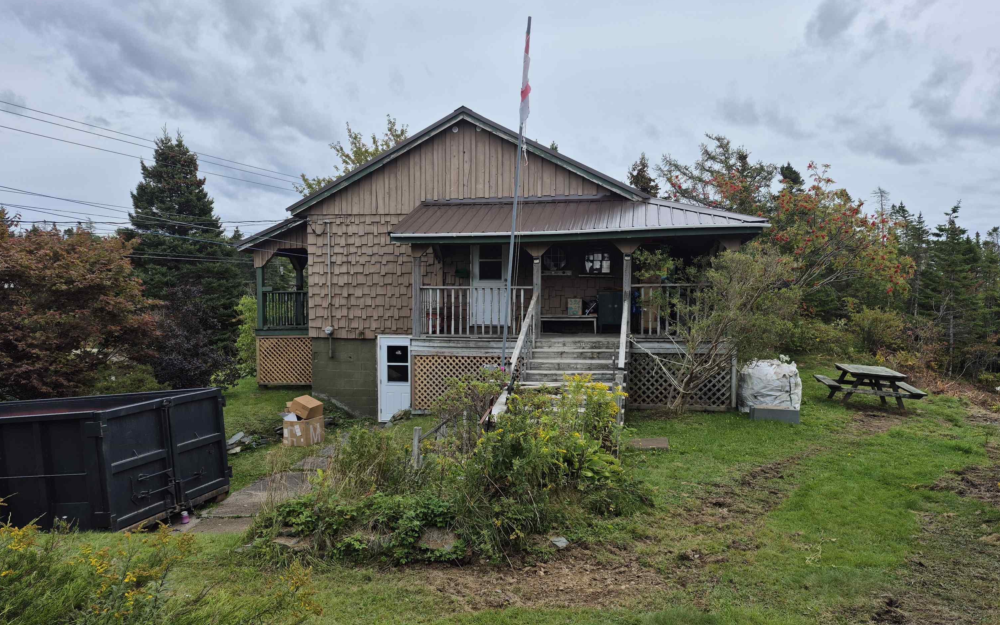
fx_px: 681
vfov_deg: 49.3
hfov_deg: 72.5
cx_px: 490
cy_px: 326
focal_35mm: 25
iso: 25
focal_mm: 5.4
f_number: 1.8
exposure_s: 1/1176
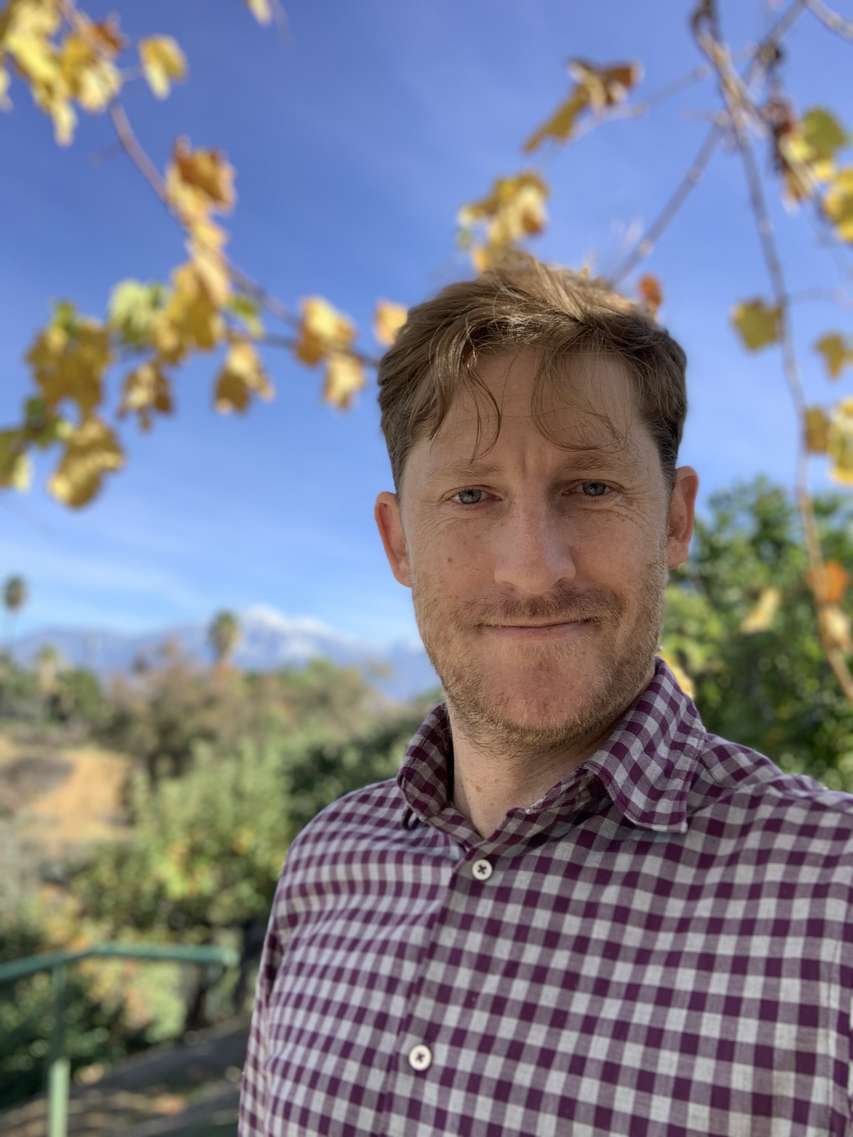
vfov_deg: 56.8
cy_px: 568
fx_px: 1051
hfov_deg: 44.2
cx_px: 426
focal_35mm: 32
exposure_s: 1/201
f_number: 2.2
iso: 16
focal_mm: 2.87
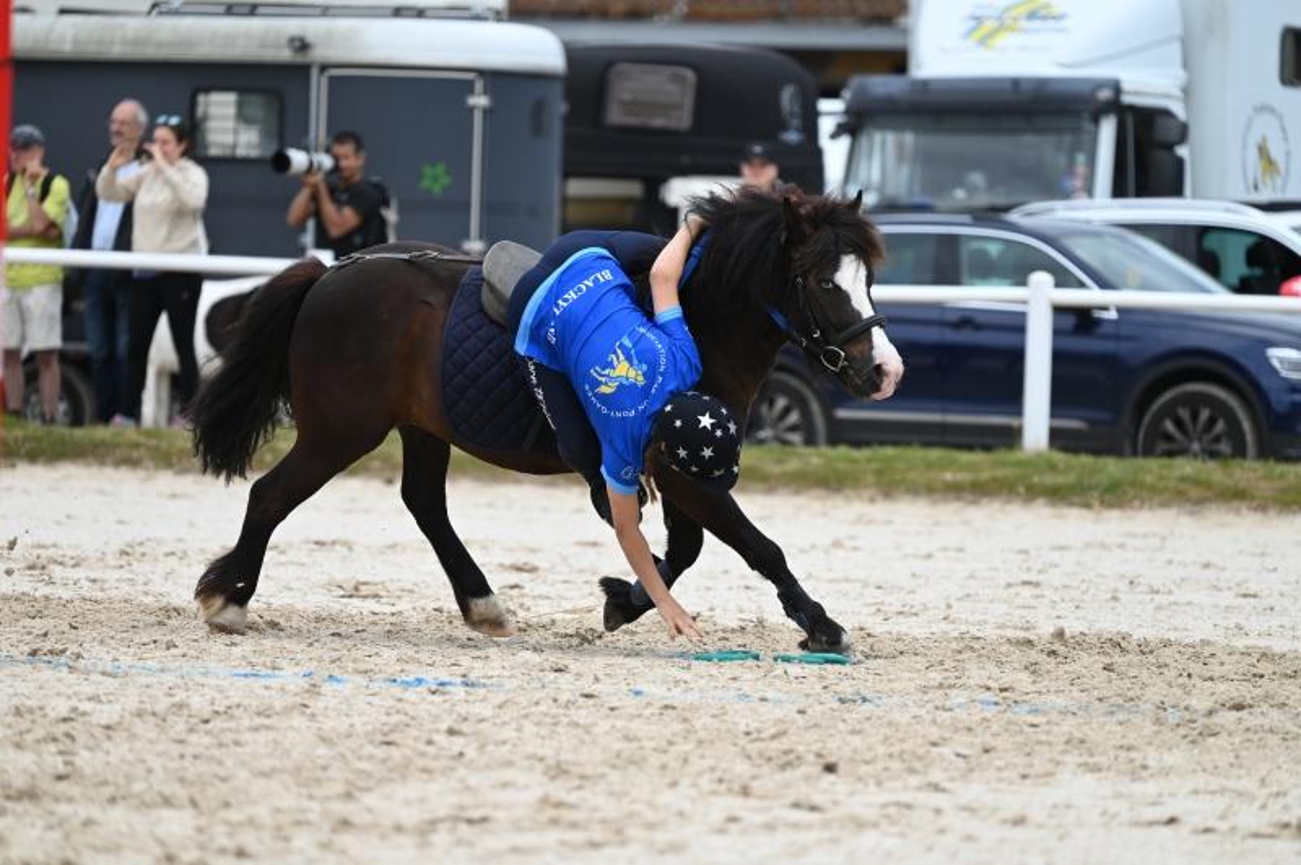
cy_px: 432
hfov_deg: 7.4
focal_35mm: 280
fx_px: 10110
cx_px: 650
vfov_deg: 4.9
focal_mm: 280
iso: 320
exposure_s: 1/1250
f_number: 5.3
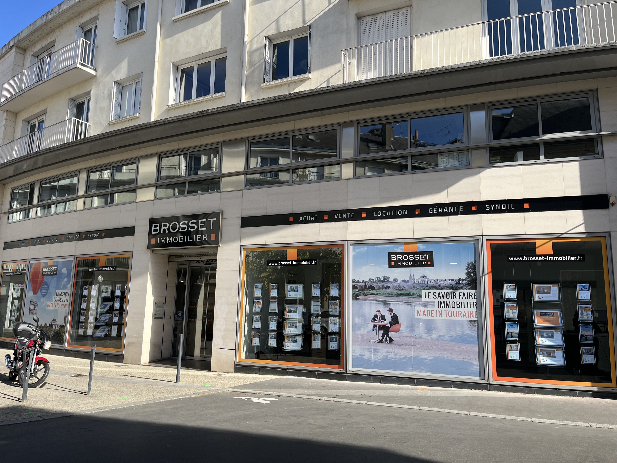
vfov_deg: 53.1
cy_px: 232
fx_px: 463
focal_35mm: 26
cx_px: 308
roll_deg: -1.0
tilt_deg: +10.3
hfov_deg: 67.3
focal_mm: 5.1
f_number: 1.6
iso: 50
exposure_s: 1/1748
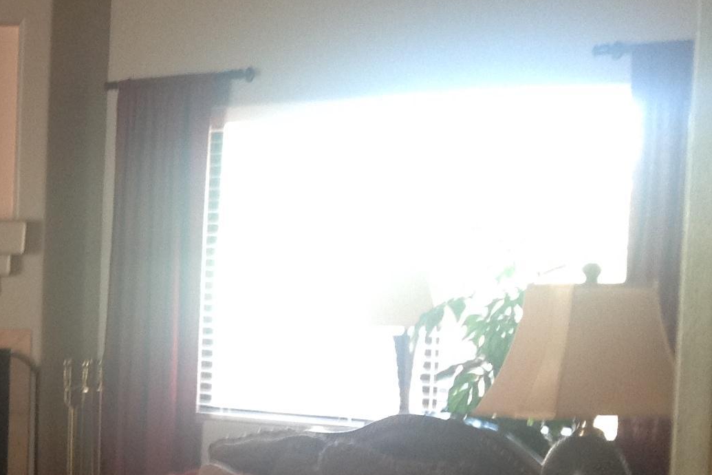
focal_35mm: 91
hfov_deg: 20.7
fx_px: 1800
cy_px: 442
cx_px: -179
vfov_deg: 14.8
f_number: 2.4
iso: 100
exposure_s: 1/15
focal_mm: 4.28
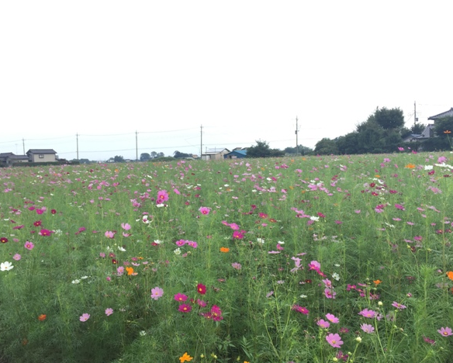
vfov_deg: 47.2
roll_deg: +1.8
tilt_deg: -2.5
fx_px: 416
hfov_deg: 57.1
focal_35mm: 31
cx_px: 227
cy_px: 185
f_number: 2.2
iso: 32
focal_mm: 4.15
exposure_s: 1/434
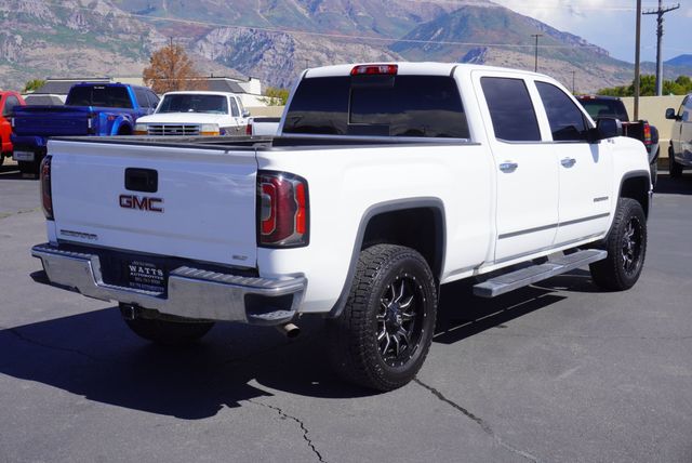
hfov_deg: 41.1
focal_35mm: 48
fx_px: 923
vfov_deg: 28.1
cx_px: 346
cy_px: 232
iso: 100
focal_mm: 32
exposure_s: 1/160
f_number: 11
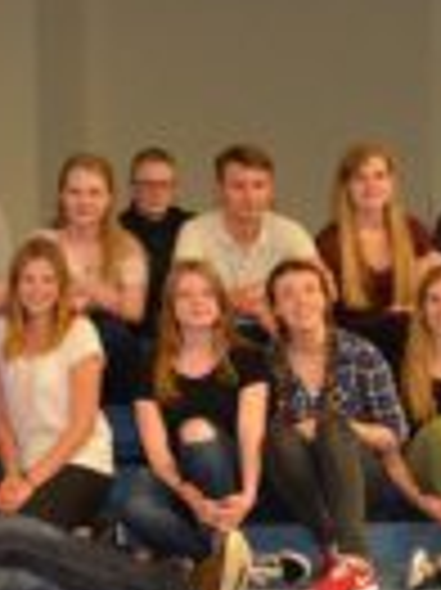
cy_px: 250
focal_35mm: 123
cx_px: -266
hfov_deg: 11.4
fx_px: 2093
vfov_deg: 16.0
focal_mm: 28
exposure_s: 1/60
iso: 3200
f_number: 4
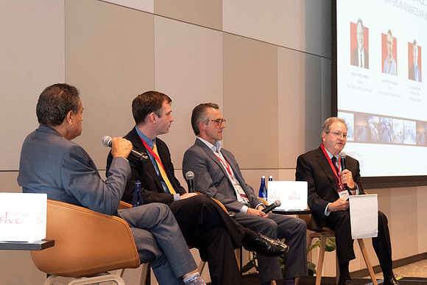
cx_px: 214
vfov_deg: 16.3
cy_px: 142
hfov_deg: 24.2
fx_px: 997
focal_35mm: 84
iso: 3200
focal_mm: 56
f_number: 5.3
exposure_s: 1/80
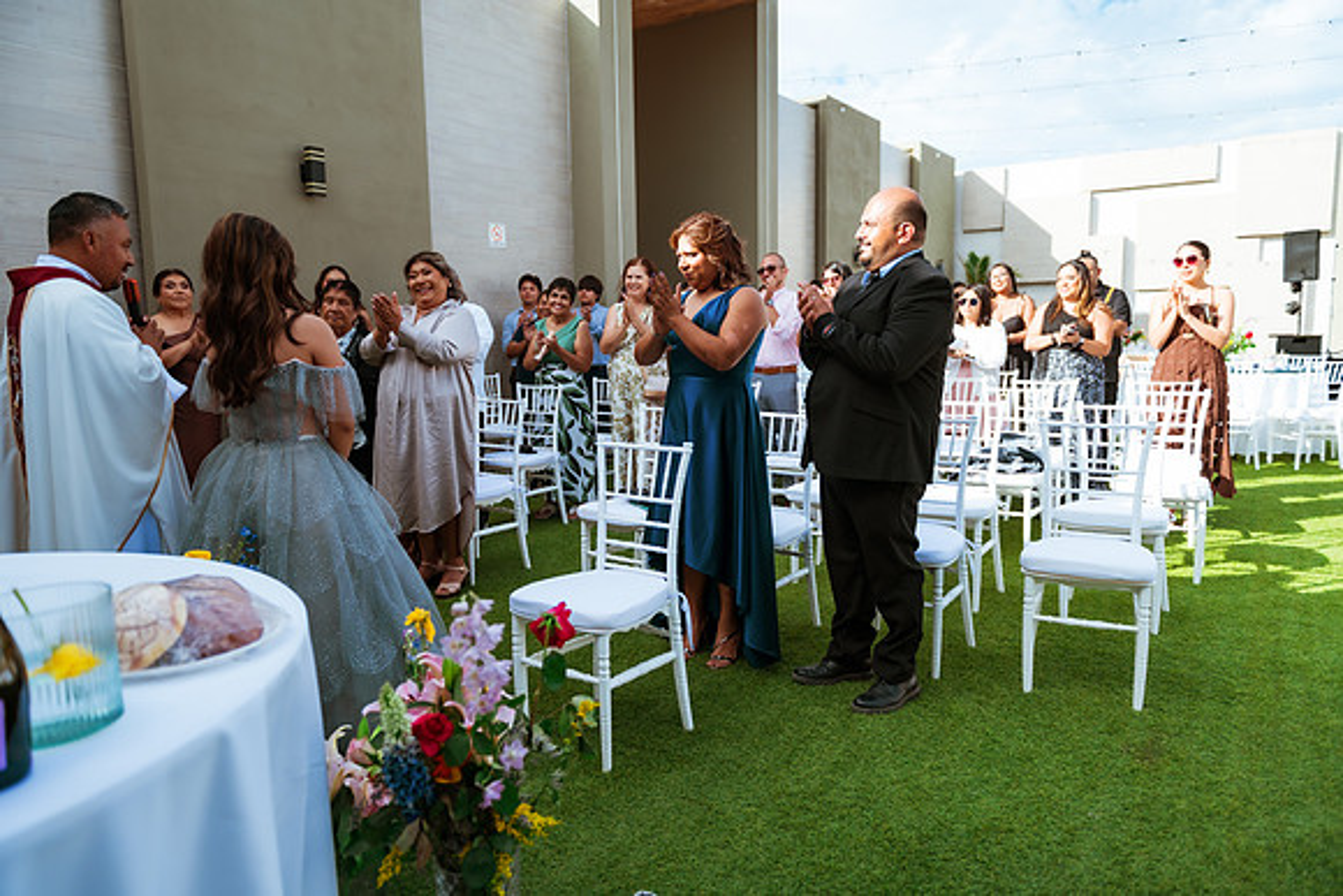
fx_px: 896
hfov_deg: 73.7
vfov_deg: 53.2
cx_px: 672
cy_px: 448
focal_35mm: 24
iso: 100
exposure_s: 1/800
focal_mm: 24
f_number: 2.8
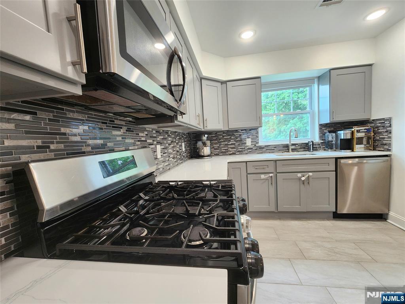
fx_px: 152
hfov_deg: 106.2
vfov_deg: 89.9
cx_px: 202
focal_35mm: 13
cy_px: 152
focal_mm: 2.2
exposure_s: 1/60.2
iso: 160
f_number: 2.2
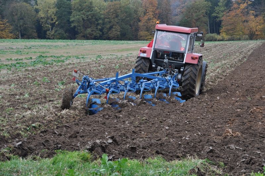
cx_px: 132
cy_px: 88
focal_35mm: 105
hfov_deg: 19.5
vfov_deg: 13.0
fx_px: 772
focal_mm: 70
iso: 200
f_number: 5.6
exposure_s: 1/125
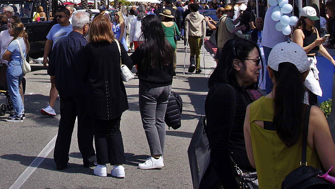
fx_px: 720
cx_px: -17
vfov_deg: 14.3
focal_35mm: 81
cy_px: -52
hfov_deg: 24.7
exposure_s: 1/250
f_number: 8
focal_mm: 21.88
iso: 200
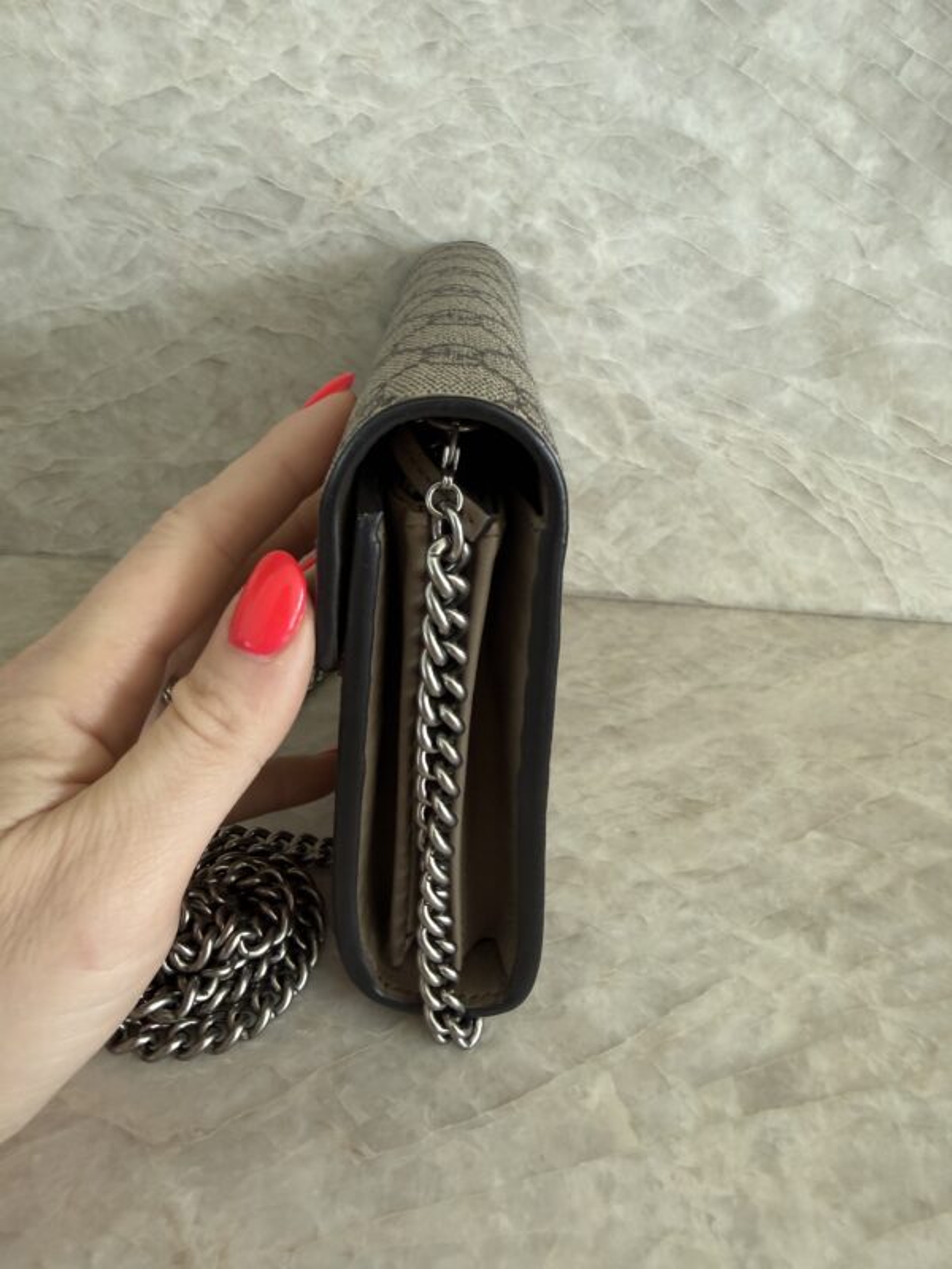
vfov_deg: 71.6
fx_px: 880
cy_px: 634
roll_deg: -5.3
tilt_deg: -27.7
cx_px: 476
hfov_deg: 56.8
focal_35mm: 24
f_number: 2.2
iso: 200
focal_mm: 2.22
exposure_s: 1/60
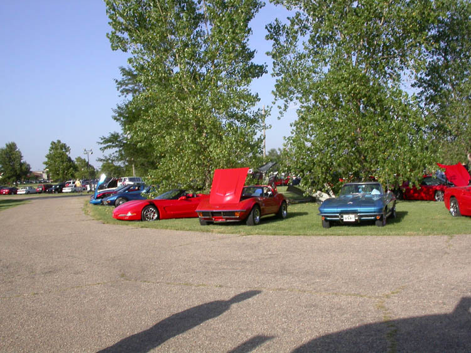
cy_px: 176
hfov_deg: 49.0
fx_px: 517
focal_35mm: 38
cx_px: 236
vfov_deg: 37.7
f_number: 6.7
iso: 100
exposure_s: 1/290
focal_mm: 7.85
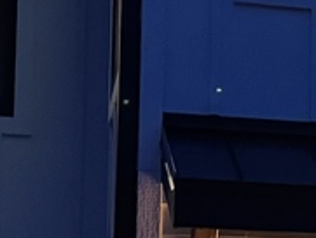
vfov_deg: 7.7
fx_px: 1745
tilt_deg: +8.5
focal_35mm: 191
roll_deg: +0.8
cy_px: 256
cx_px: 601
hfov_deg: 9.7
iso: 1000
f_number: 1.78
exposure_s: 1/40
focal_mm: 6.76
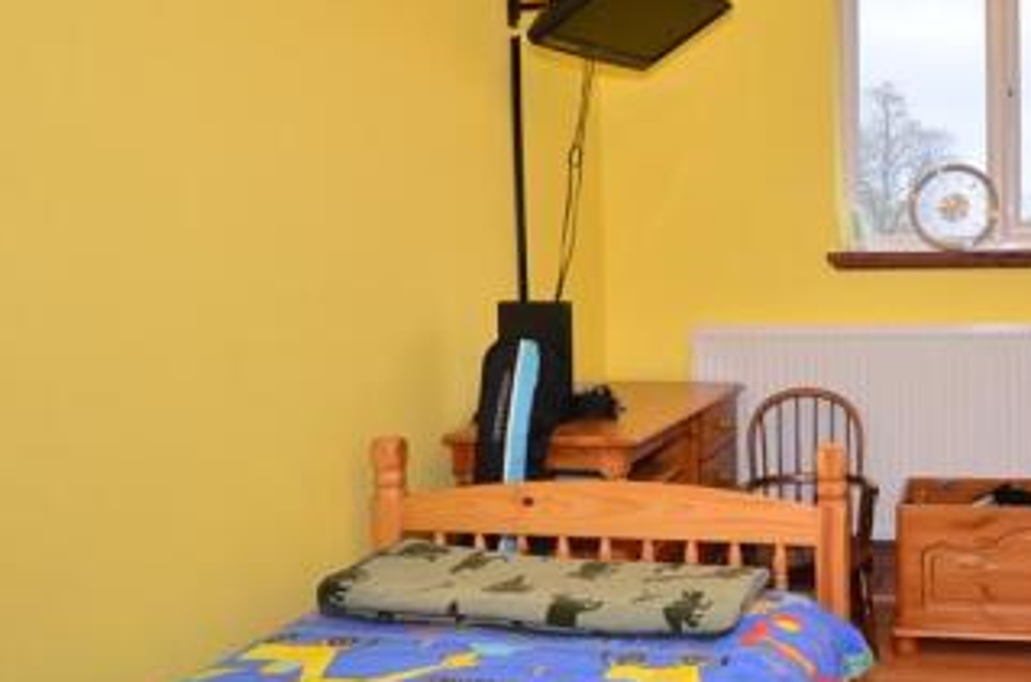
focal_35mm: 36
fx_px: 1015
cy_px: 281
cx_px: 844
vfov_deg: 37.0
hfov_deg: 50.2
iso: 400
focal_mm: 11.5
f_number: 5.6
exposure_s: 1/10
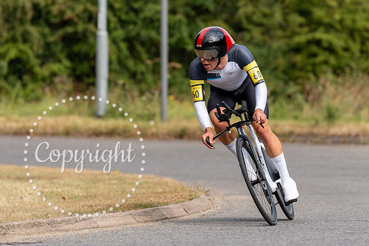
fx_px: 2975
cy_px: 85
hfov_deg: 7.1
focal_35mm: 290
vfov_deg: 4.7
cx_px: 217
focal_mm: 200
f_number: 3.5
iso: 125
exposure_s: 1/1000
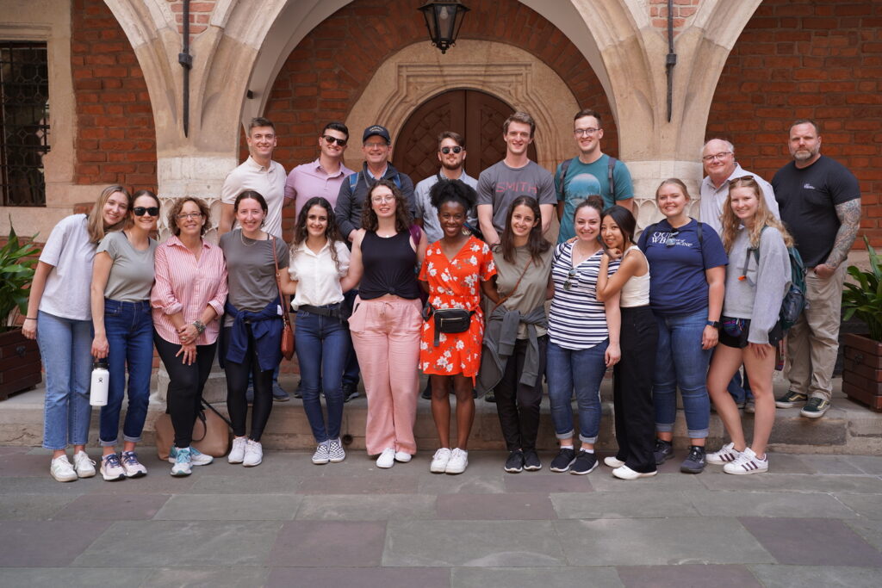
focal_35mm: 37
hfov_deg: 51.9
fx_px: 907
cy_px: 294
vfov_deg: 36.0
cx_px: 441
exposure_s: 1/160
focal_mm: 37
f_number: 4
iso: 125
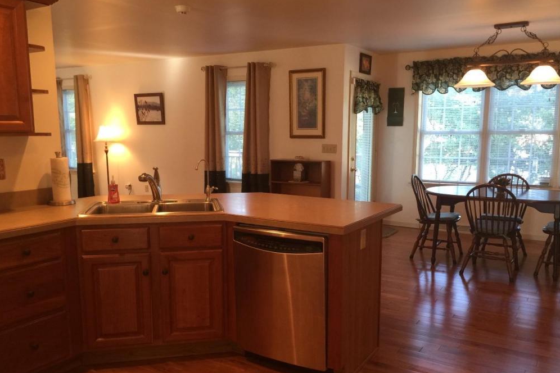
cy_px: 210
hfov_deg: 60.3
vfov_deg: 42.2
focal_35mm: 31
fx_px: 482
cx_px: 277
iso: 40
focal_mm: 4.15
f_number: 2.2
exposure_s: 1/15
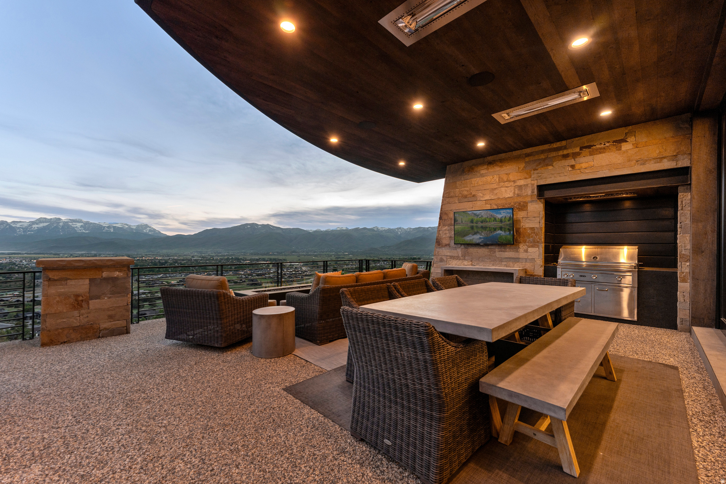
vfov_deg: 81.2
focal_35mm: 14
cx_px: 363
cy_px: 242
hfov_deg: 104.3
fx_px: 282
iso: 500
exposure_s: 1/30
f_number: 5.6
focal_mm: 14
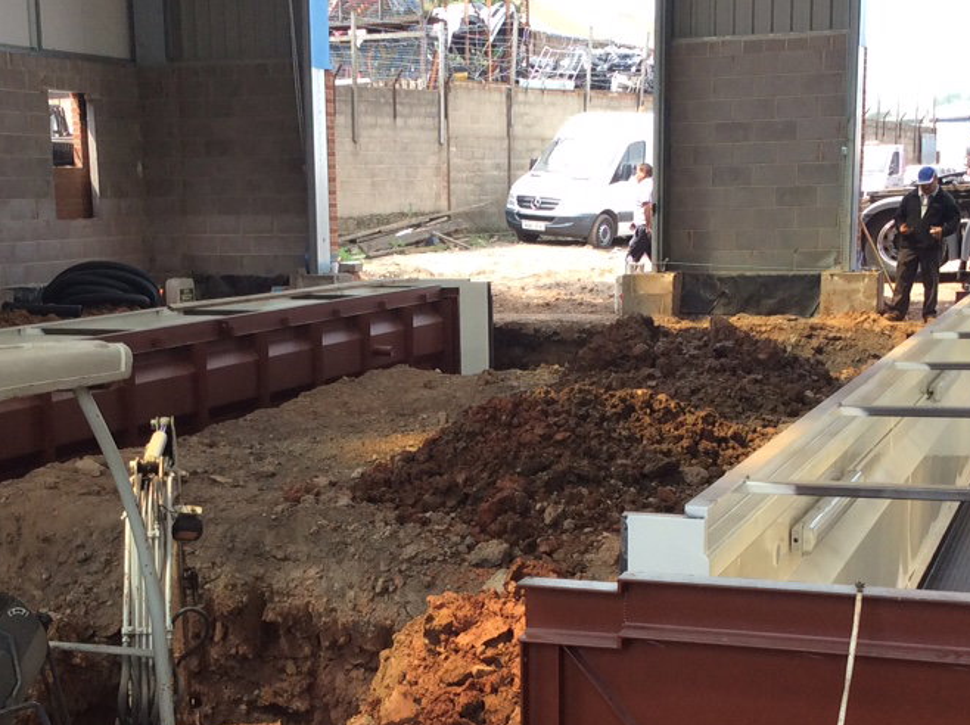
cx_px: 411
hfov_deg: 30.7
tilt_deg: -10.3
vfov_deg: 23.1
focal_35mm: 63
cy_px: 511
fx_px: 1763
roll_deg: +2.7
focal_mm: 3.3
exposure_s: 1/202
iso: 32
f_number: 2.4
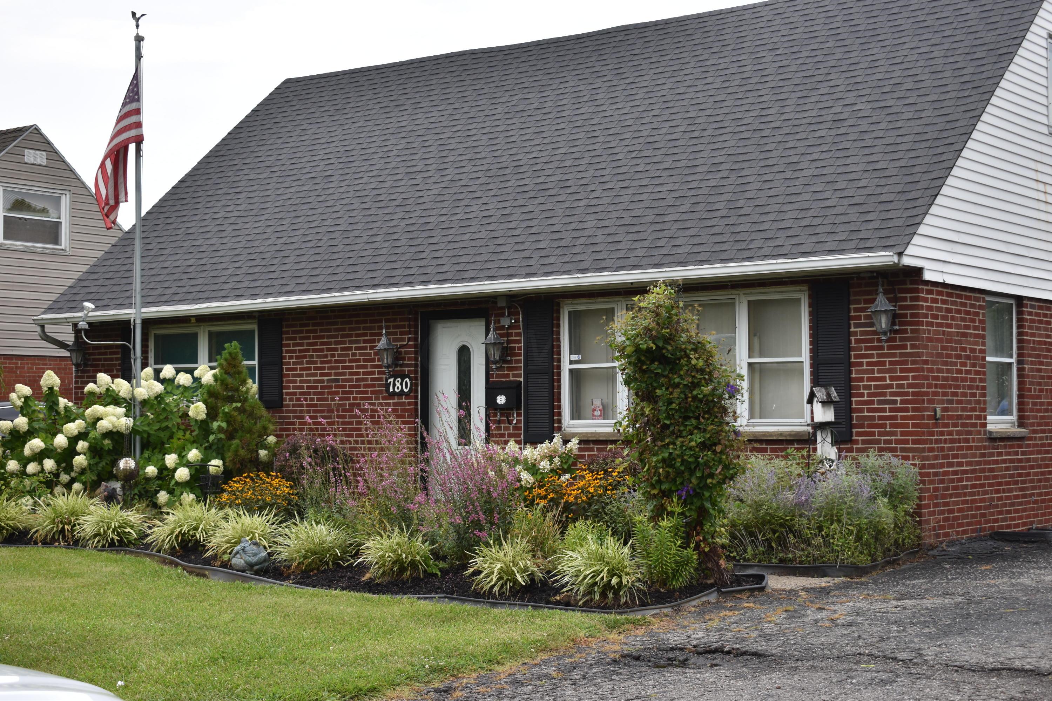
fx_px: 1666
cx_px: 526
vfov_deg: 23.8
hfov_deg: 35.1
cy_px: 350
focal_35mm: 57
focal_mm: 38
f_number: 6.3
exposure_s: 1/160
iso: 100
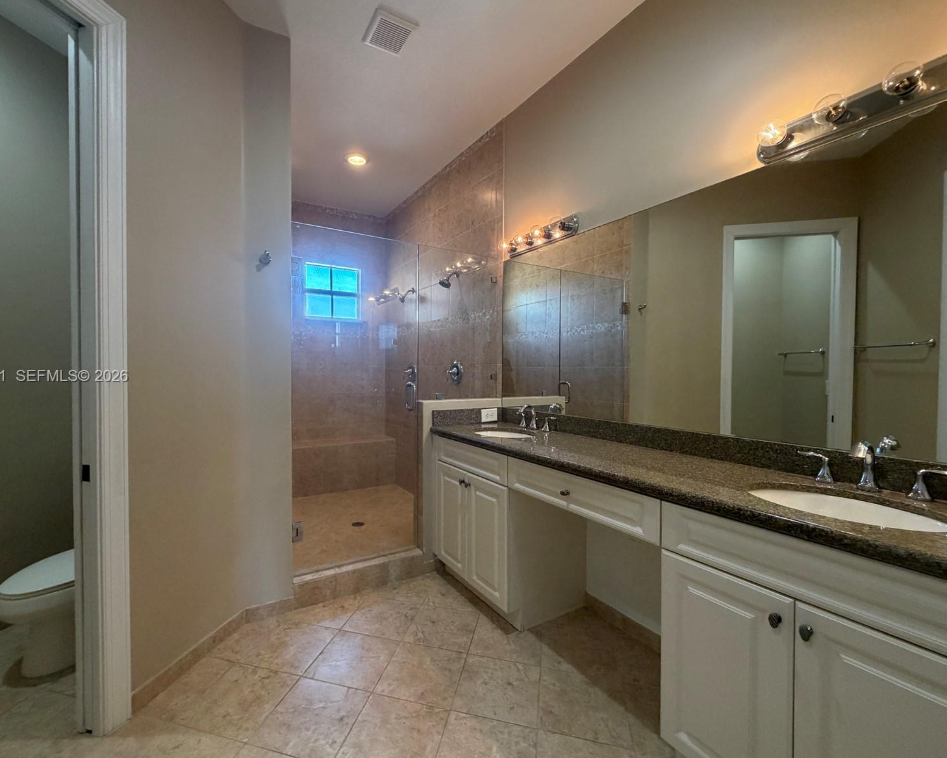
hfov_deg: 96.7
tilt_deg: +0.5
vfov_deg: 84.0
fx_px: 420
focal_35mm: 15
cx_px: 446
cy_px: 377
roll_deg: +1.0
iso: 320
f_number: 2.2
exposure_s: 1/60
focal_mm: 2.22
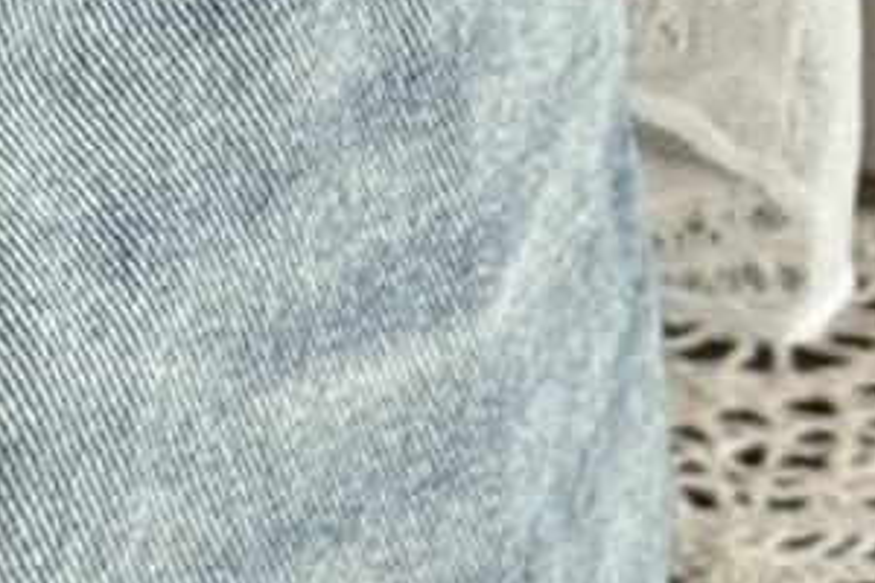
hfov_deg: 5.8
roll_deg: +0.3
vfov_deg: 4.0
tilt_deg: -19.9
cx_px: -1202
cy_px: -507
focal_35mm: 341
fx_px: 8288
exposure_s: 1/60
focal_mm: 6.76
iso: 160
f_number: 1.78
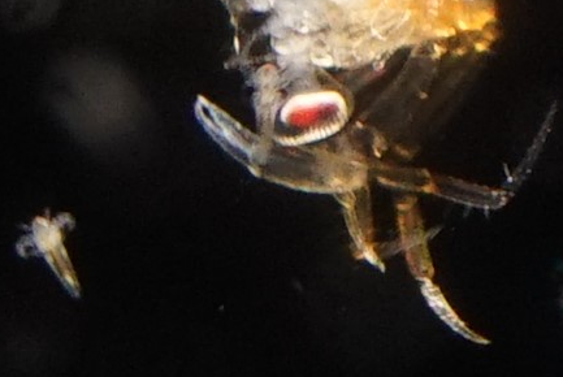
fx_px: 2161
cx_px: 367
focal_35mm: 138
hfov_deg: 14.8
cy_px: -13
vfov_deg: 9.9
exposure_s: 1/160
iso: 3200
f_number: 4.5
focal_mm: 50
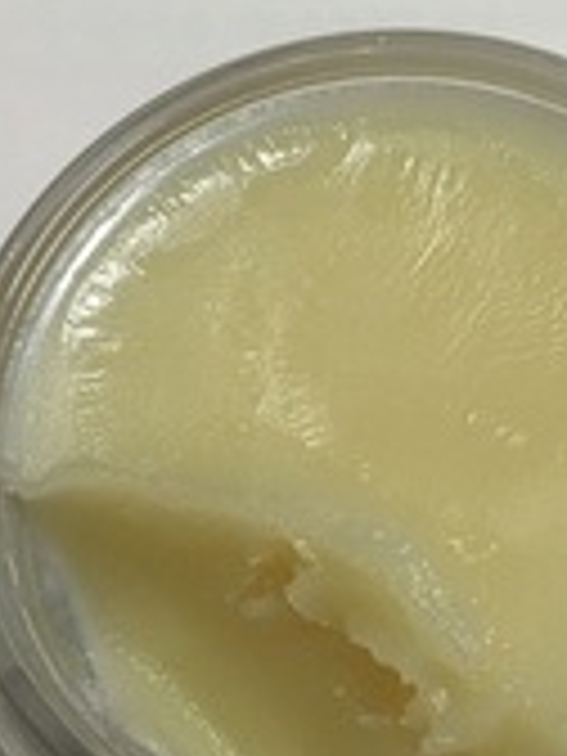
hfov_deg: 18.9
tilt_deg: -71.9
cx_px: 342
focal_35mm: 78
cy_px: 452
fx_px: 1703
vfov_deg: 25.0
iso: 25
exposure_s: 1/40
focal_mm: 4.15
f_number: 2.2
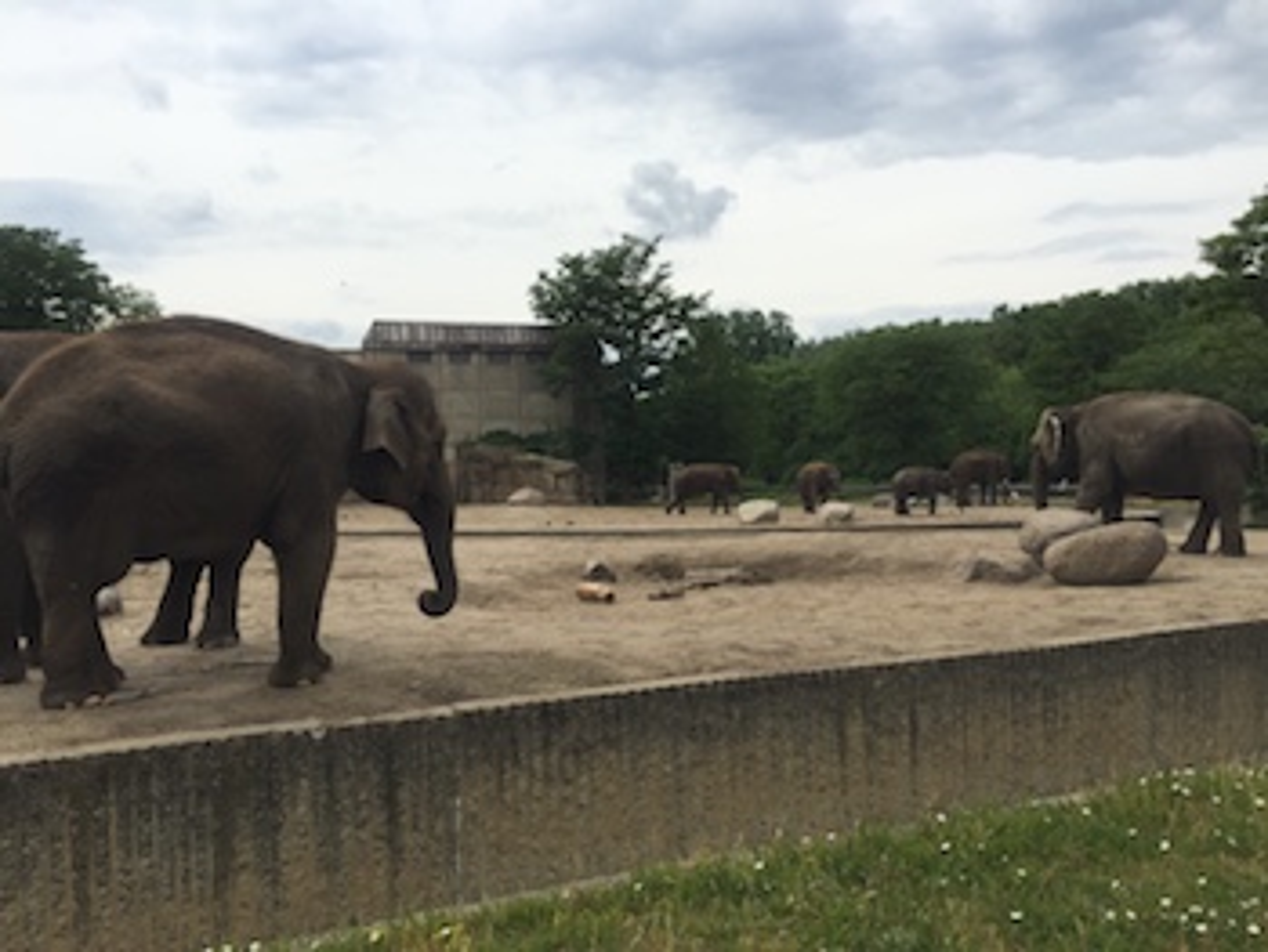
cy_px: 476
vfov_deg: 48.3
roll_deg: -0.2
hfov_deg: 61.6
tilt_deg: +0.5
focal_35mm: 29
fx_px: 1063
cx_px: 634
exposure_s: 1/2825
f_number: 2.2
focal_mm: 4.15
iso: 32
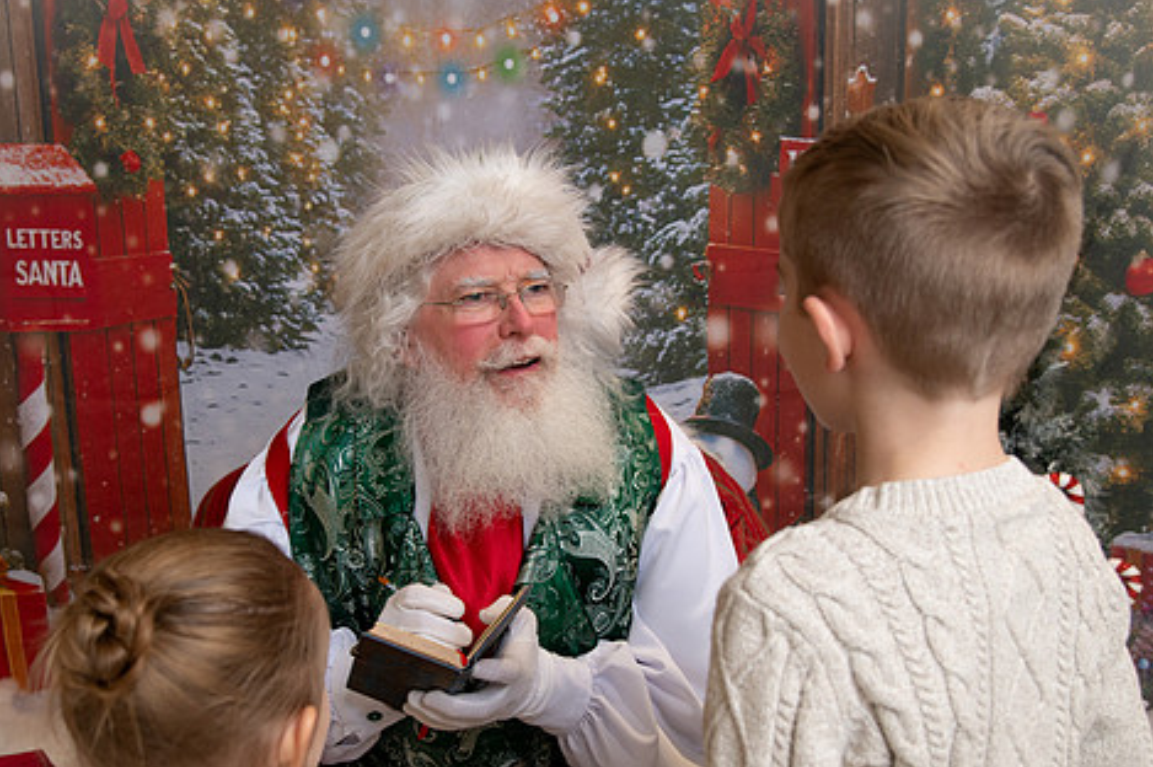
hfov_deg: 46.3
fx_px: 1344
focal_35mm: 42
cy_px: 439
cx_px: 511
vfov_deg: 31.8
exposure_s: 1/200
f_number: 5
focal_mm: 32
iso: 1000
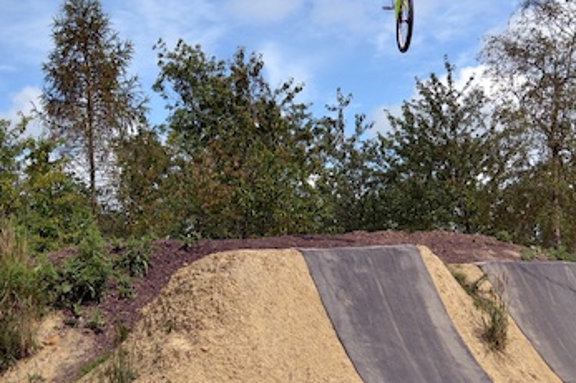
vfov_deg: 17.9
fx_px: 1215
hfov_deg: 26.7
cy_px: 158
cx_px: 290
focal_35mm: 76
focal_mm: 22
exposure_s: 1/1000
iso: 100
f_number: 3.8
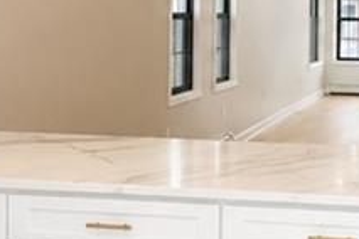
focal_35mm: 72
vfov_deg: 18.6
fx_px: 718
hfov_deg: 26.6
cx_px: 356
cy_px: 29
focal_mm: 10
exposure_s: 1/100
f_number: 8
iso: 1600
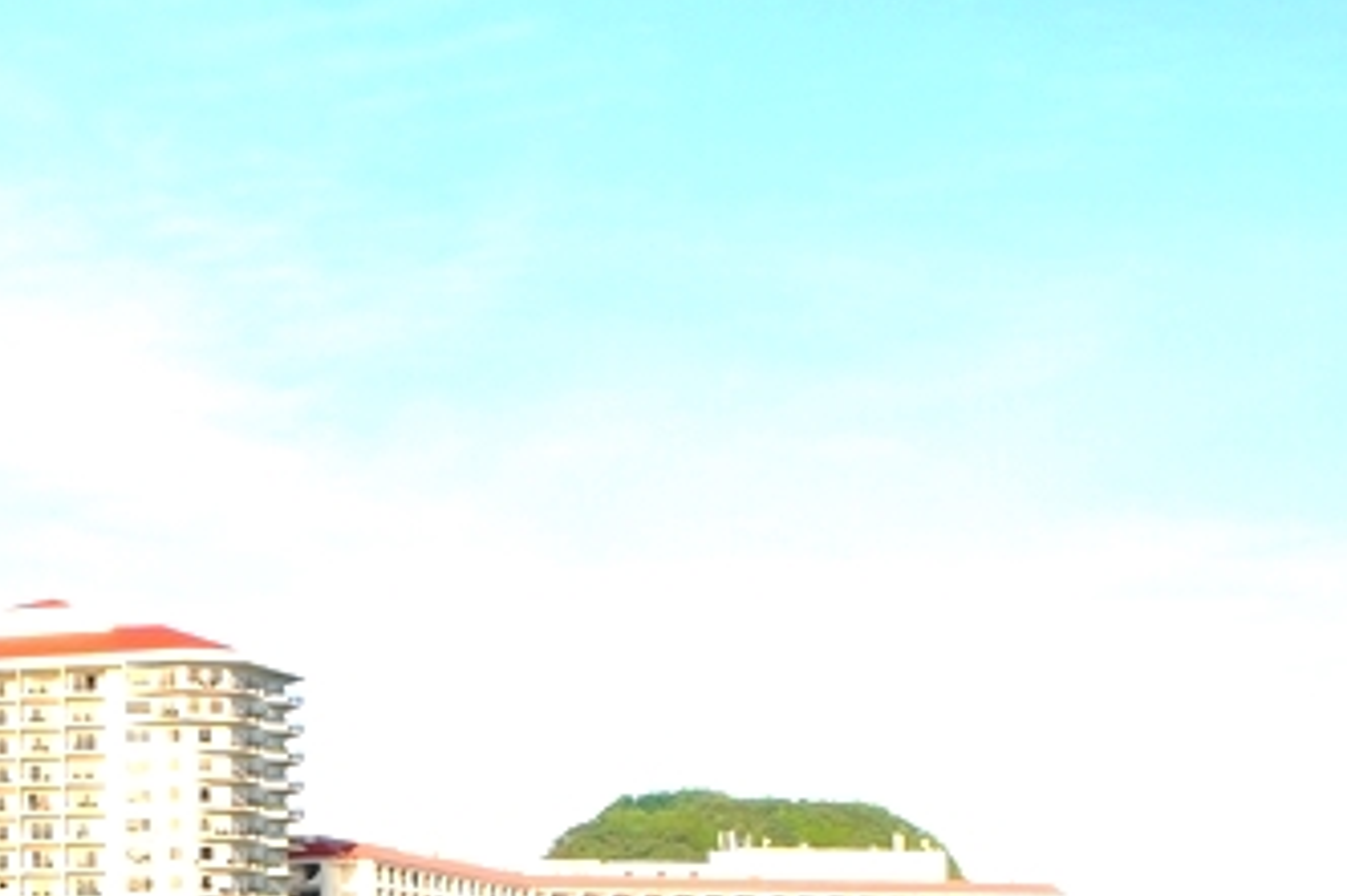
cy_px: 898
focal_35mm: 101
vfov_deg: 13.4
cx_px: 32
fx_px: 3777
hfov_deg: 19.7
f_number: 13
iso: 200
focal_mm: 28
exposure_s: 1/160
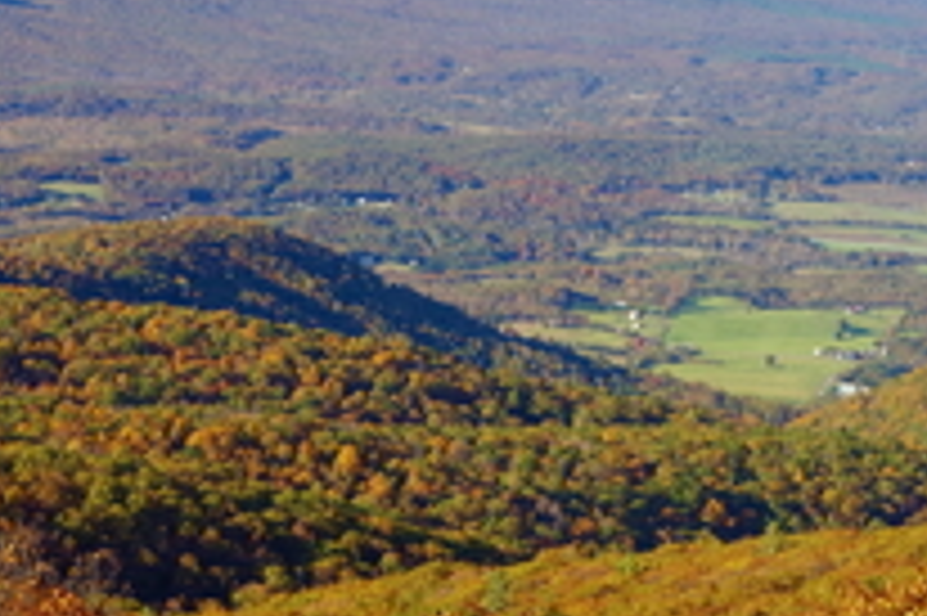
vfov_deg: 8.4
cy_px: 142
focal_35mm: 163
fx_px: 4194
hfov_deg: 12.4
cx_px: -130
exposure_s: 1/80
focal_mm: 40
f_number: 11
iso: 400
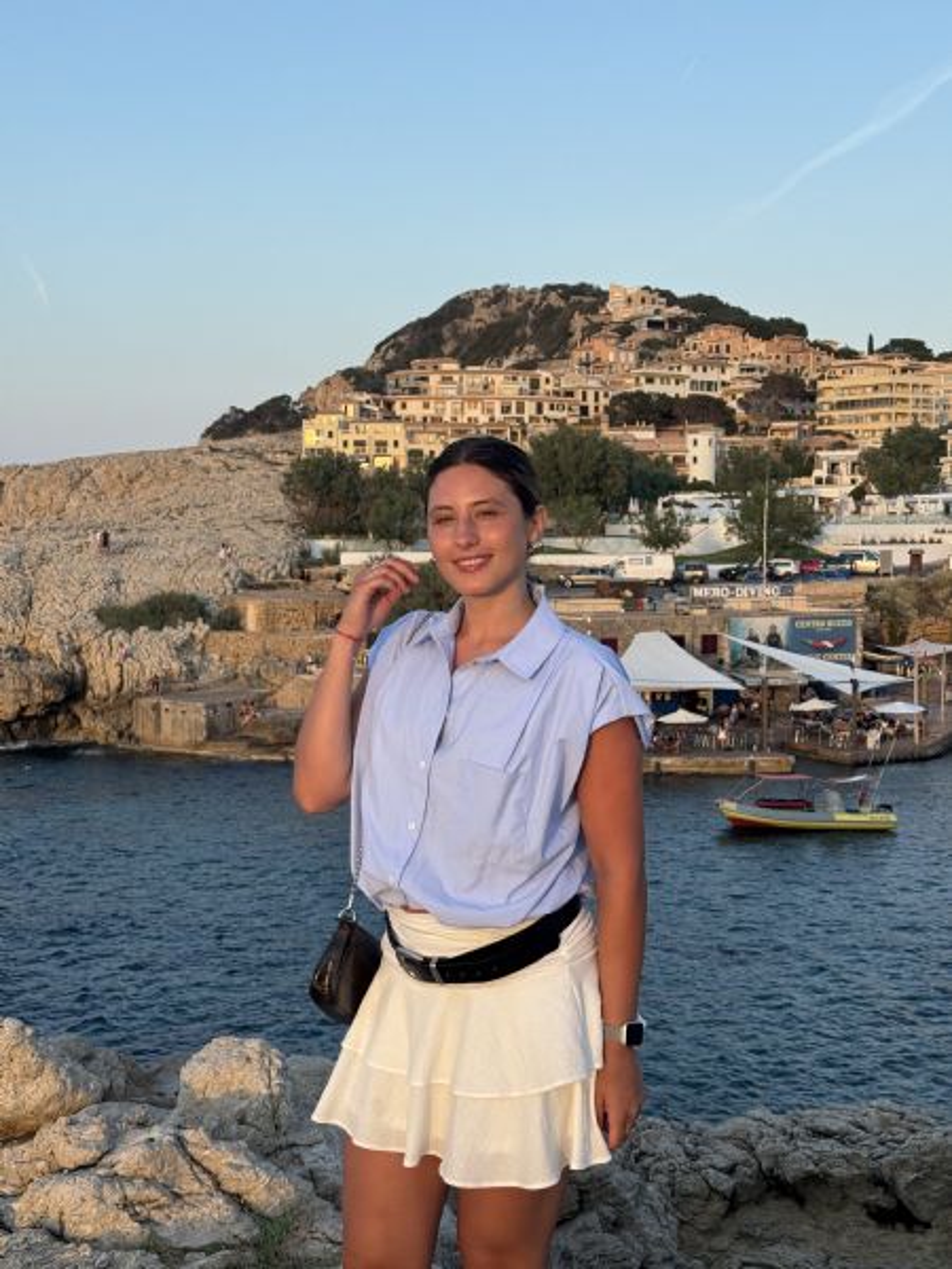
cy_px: 634
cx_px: 476
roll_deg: -0.4
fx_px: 1760
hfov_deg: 30.3
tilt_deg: -3.0
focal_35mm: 48
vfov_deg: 39.7
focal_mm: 6.76
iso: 64
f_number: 1.78
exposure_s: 1/1094
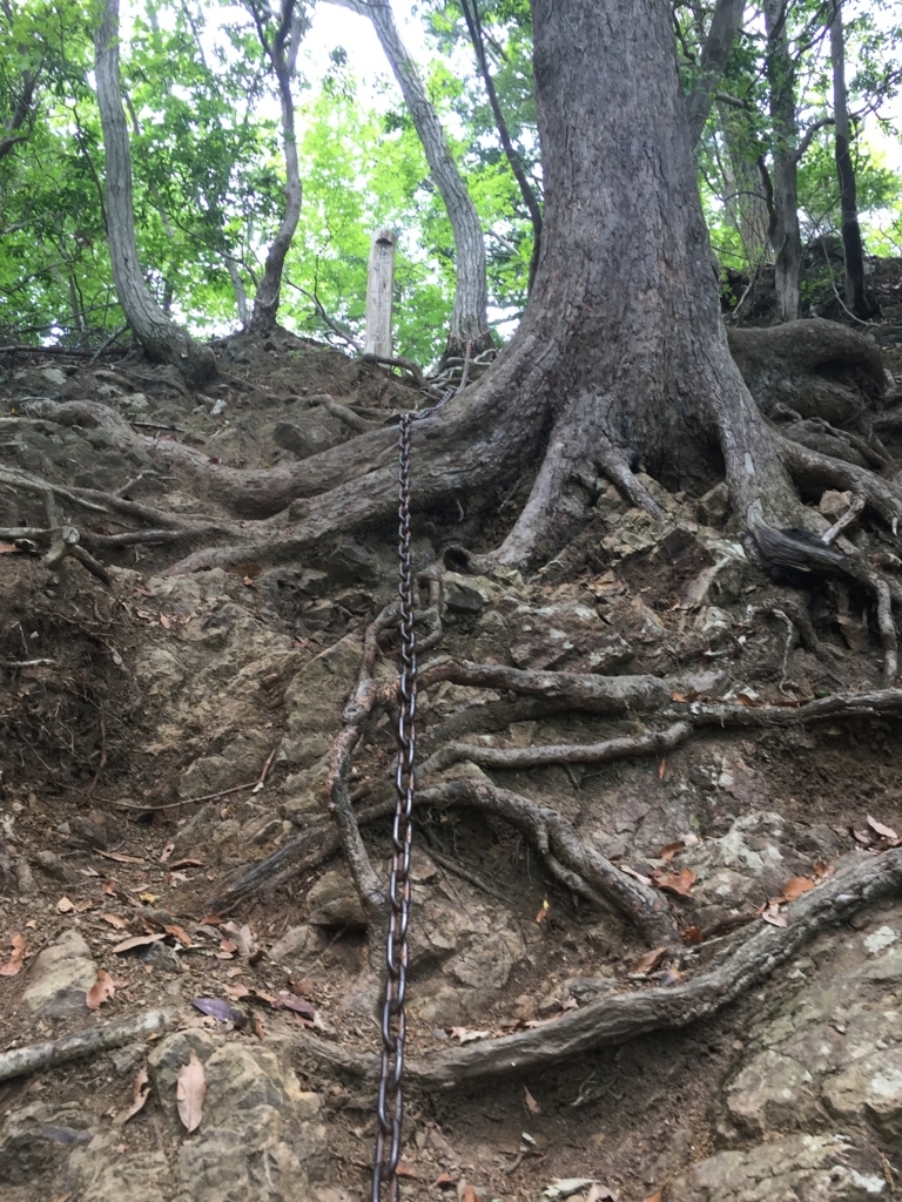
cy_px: 601
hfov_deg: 48.2
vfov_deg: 61.7
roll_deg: -1.1
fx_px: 1008
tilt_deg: +22.5
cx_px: 451
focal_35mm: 29
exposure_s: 1/60
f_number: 2.2
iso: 40
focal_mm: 4.15
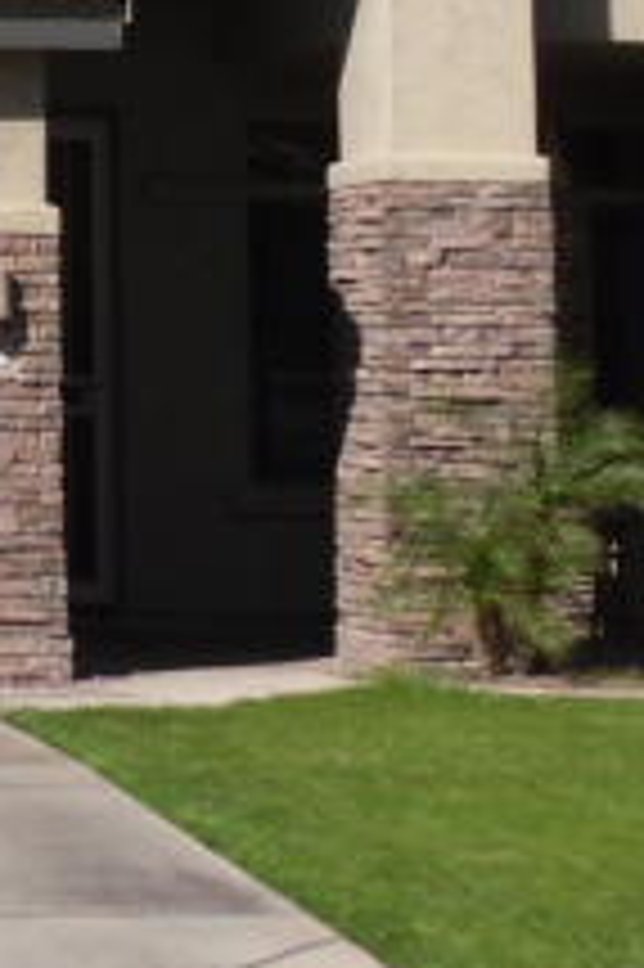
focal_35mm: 223
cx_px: -869
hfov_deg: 5.9
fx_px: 5993
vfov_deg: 9.1
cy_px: -261
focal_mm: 6.3
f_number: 8.2
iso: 80
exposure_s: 1/234
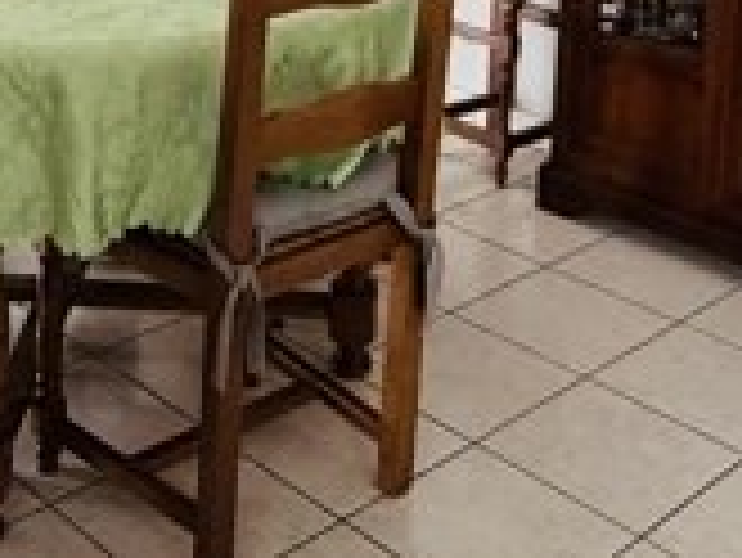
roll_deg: -0.8
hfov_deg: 28.4
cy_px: -184
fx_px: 1459
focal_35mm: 68
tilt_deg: -7.9
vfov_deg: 19.8
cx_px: 252
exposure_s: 1/121
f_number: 2.2
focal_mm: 2.22
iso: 320
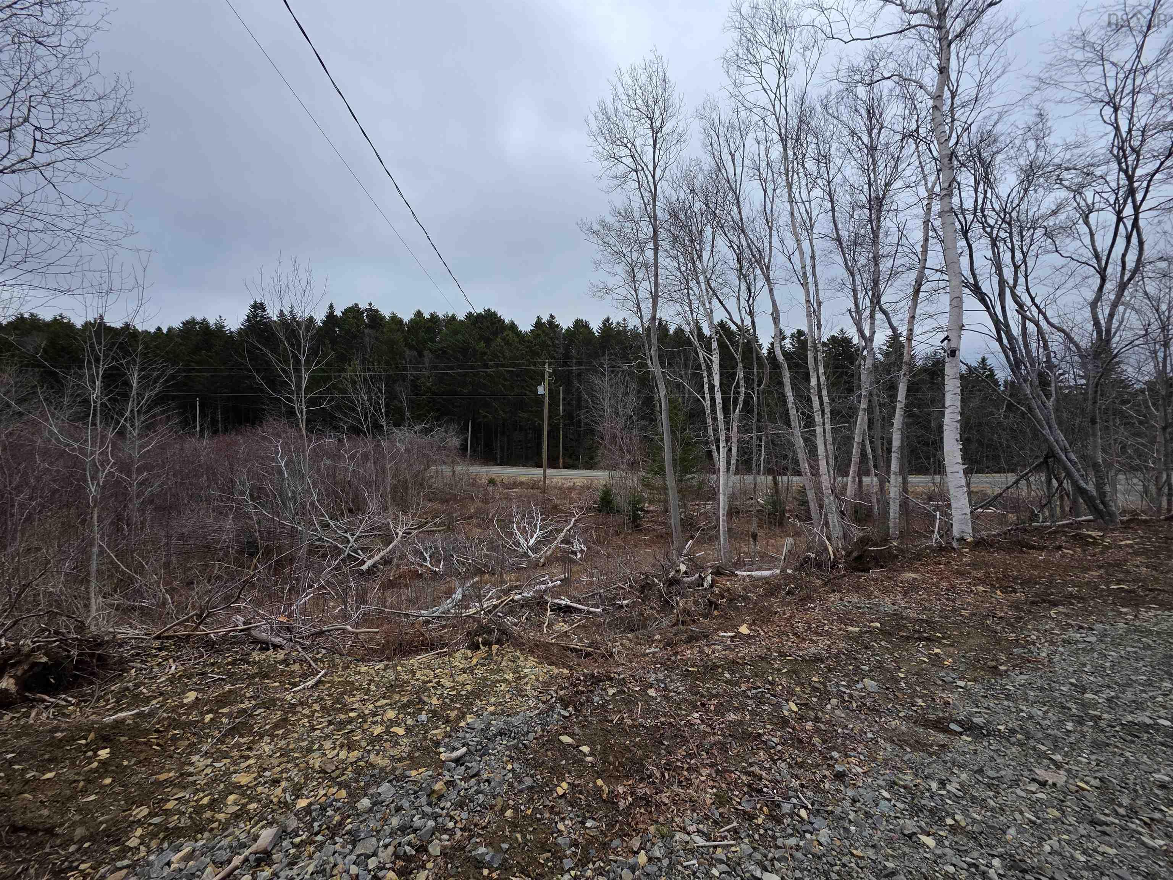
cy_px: 440
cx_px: 586
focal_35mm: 13
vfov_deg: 89.9
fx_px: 441
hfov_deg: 106.2
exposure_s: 1/1081
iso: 40
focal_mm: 2.2
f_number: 1.9
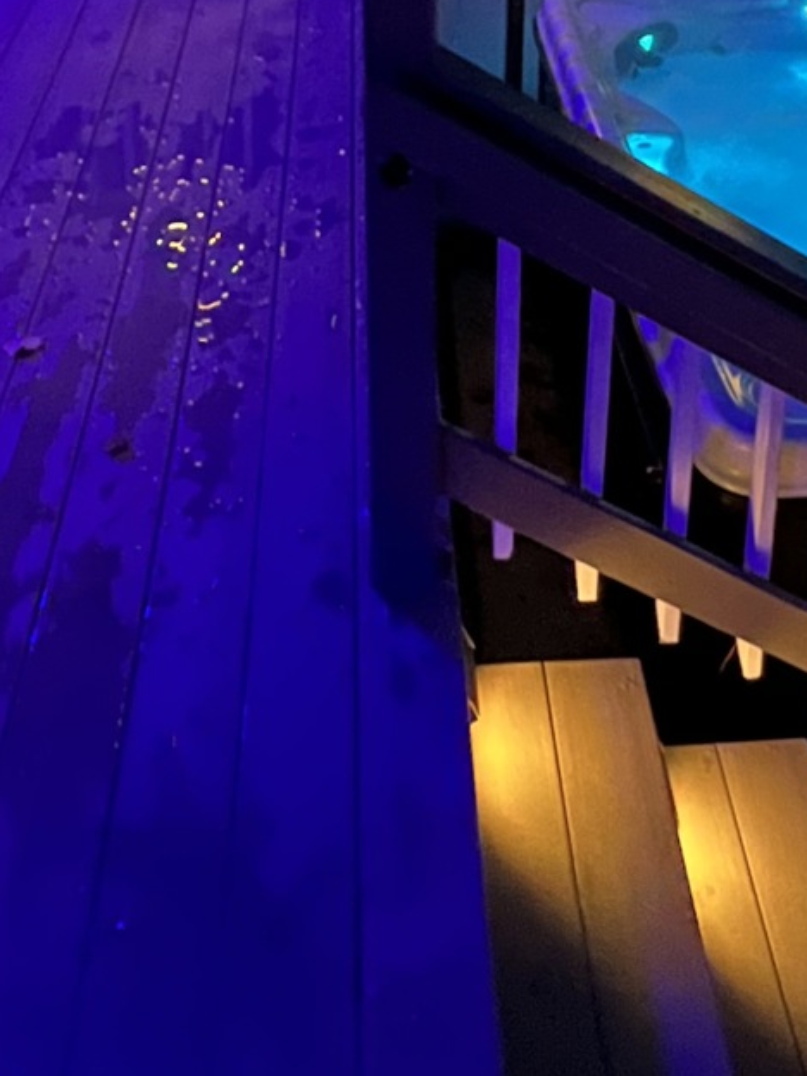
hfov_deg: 28.9
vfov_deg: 33.5
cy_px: -91
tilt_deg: -17.5
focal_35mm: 50
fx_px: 1554
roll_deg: -1.5
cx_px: 529
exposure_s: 1/10
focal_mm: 1.57
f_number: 1.8
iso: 1250
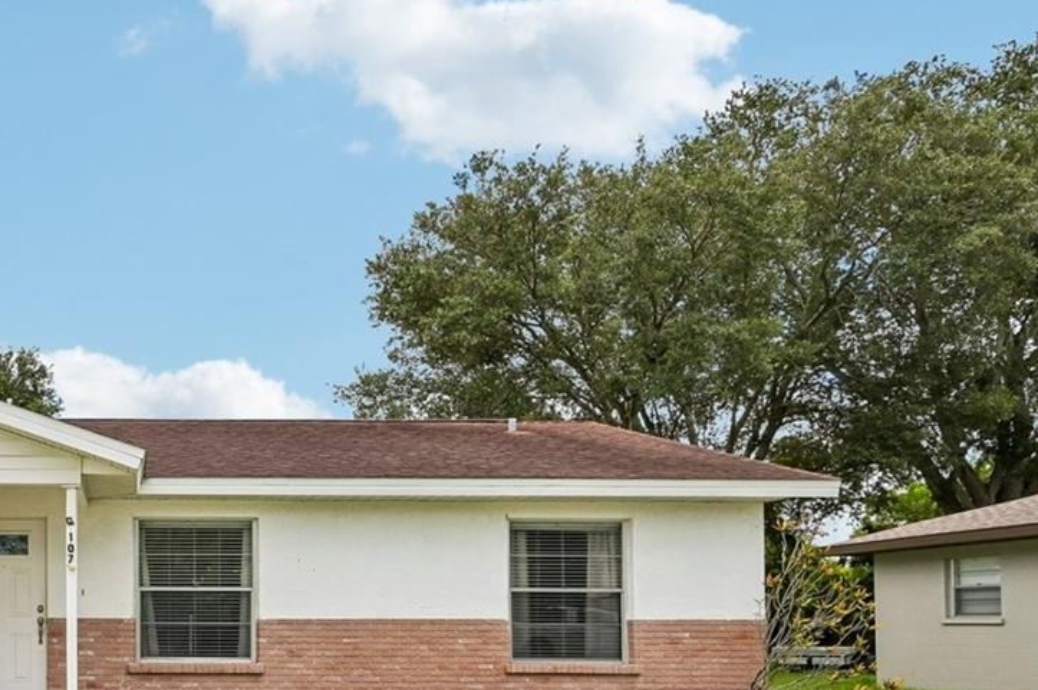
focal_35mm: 31
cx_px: 135
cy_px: 594
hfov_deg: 53.9
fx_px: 893
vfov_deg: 39.8
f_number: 8
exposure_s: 1/1250
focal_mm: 14
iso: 400
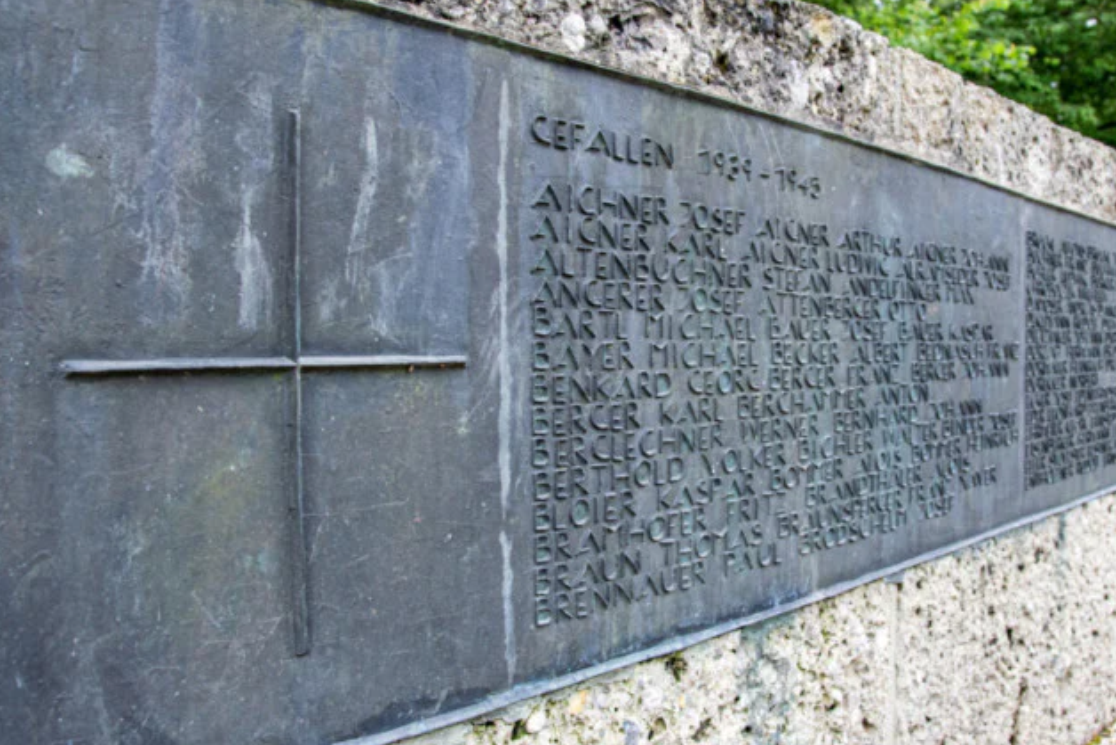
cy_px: 363
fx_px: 1023
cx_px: 677
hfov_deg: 56.7
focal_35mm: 33
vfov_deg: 40.0
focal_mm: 18
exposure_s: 1/125
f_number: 5.6
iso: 400
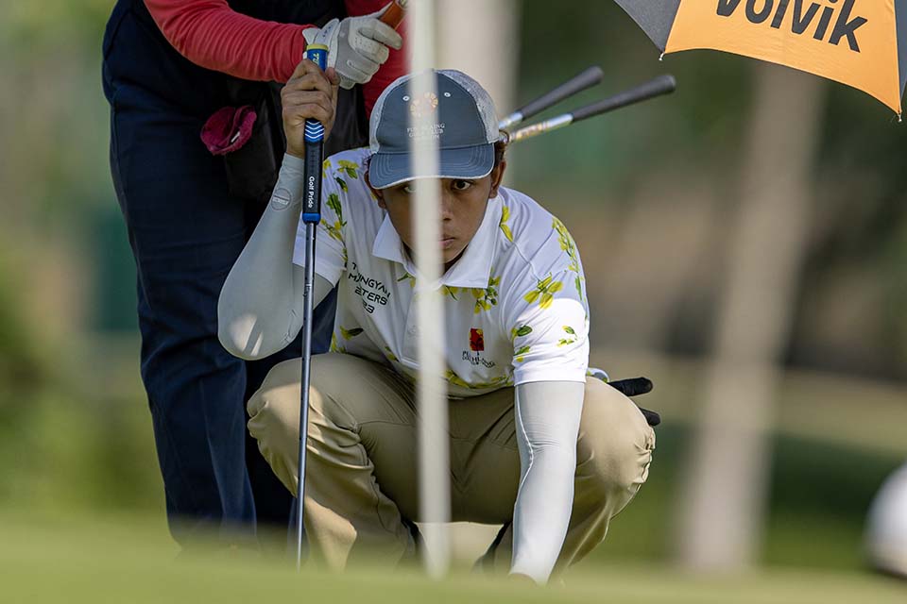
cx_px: 454
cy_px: 302
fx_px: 10077
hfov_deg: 5.2
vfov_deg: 3.4
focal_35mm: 400
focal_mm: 400
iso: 160
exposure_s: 1/2500
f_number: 2.8
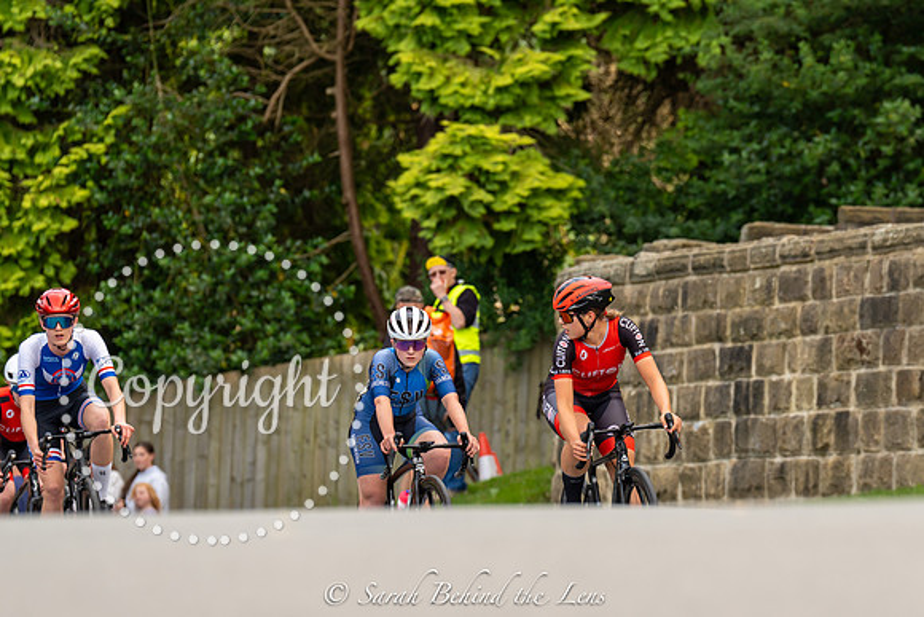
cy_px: 396
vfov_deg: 5.4
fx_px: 6484
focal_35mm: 253
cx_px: 592
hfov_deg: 8.1
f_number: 4.5
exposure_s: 1/640
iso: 250
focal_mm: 197
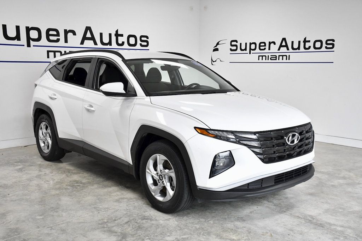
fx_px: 362
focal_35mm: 36
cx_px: 181
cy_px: 120
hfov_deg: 53.1
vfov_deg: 36.9
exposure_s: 1/500
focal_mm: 24
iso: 2000
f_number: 5.6
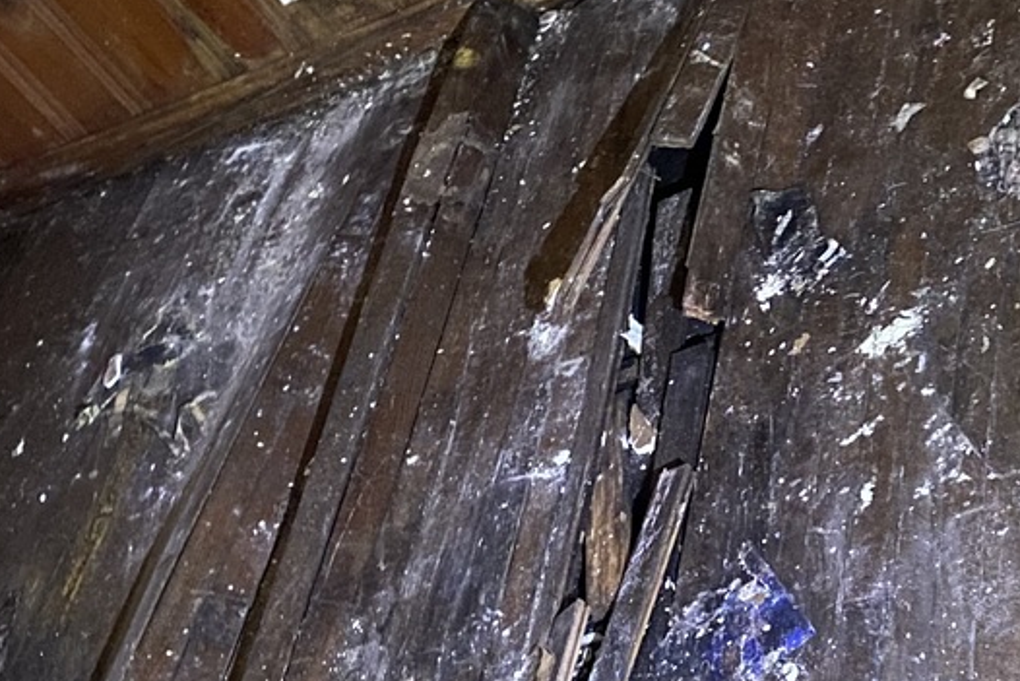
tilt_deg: -37.1
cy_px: 400
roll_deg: +38.5
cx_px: 780
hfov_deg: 26.9
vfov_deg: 18.4
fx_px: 2097
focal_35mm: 74
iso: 500
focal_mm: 4.25
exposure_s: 1/8
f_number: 1.8
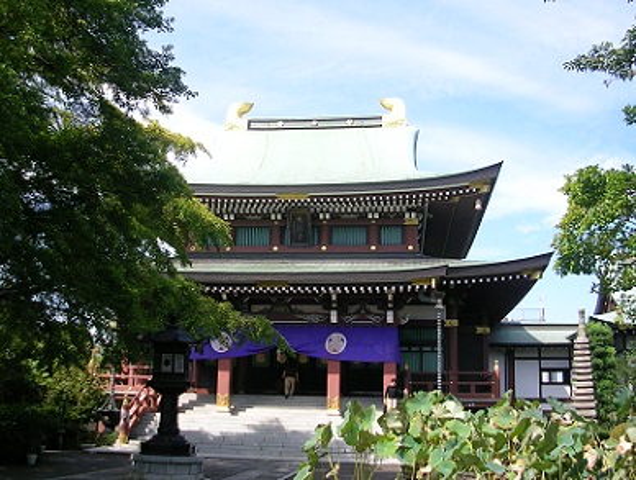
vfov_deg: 37.9
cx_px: 318
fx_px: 700
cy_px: 240
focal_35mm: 38
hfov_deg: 48.9
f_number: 2.8
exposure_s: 1/488
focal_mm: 5.8
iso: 50
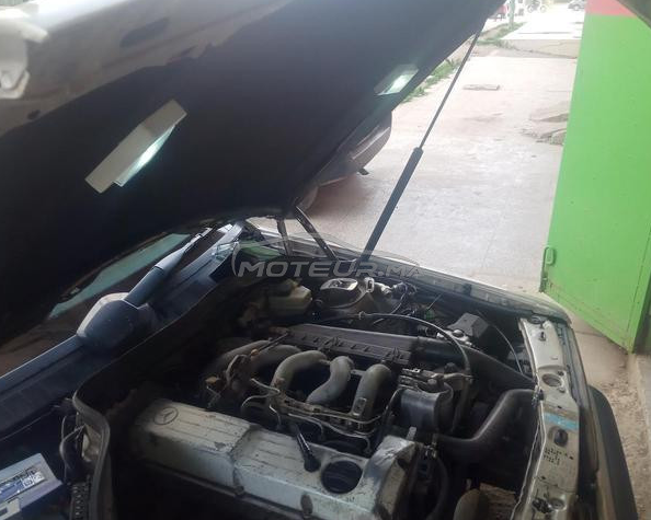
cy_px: 255
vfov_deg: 48.5
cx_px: 328
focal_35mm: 30
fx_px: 578
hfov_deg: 58.8
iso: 116
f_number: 2.2
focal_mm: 3.73
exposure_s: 1/186
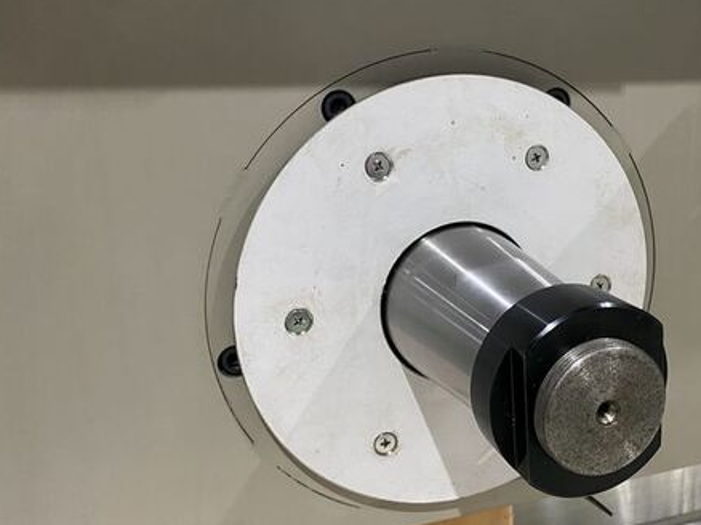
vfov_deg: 37.6
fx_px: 769
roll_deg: +0.4
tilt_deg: -16.7
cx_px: 453
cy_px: 299
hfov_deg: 48.4
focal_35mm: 38
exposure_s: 1/60
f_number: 1.8
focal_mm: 4.25
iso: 320
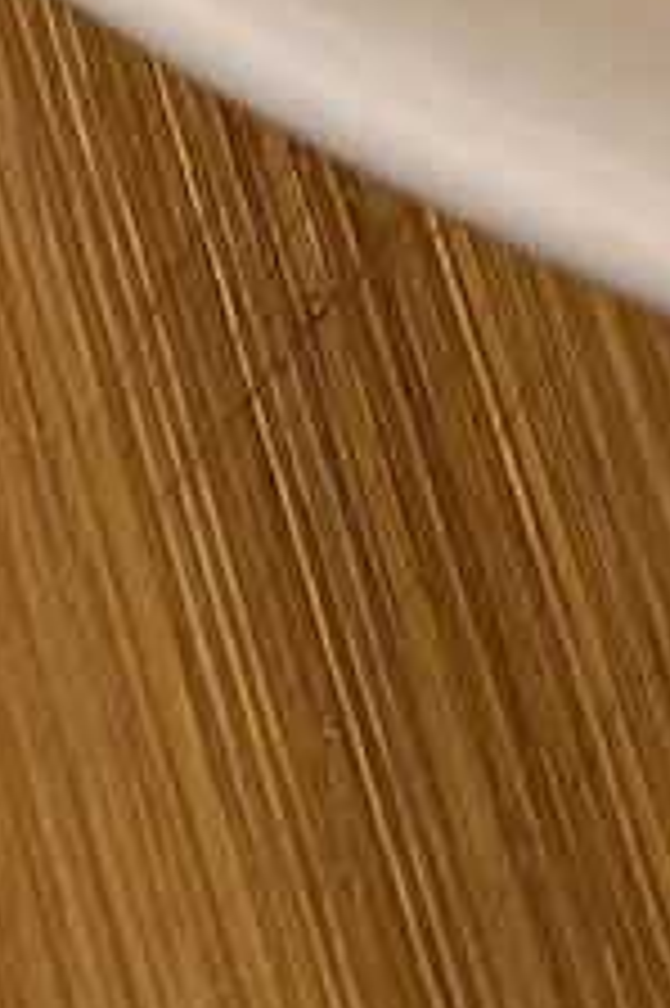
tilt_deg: -62.5
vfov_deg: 10.3
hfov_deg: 7.6
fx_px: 4501
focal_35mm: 161
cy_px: -1726
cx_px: 1925
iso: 200
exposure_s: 1/60
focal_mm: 4.25
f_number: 1.8
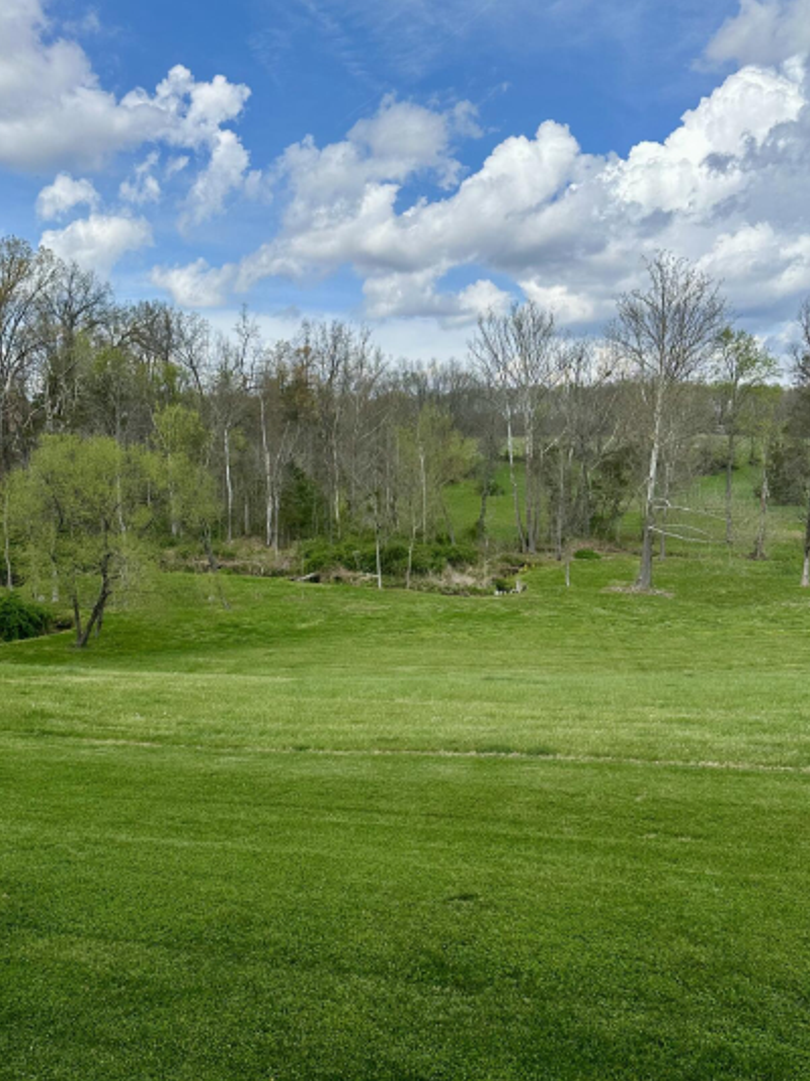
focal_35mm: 30
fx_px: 937
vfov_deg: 60.0
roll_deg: -0.8
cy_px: 556
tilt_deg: -6.7
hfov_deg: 46.7
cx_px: 387
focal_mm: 6.86
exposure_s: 1/5525
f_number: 1.78
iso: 80
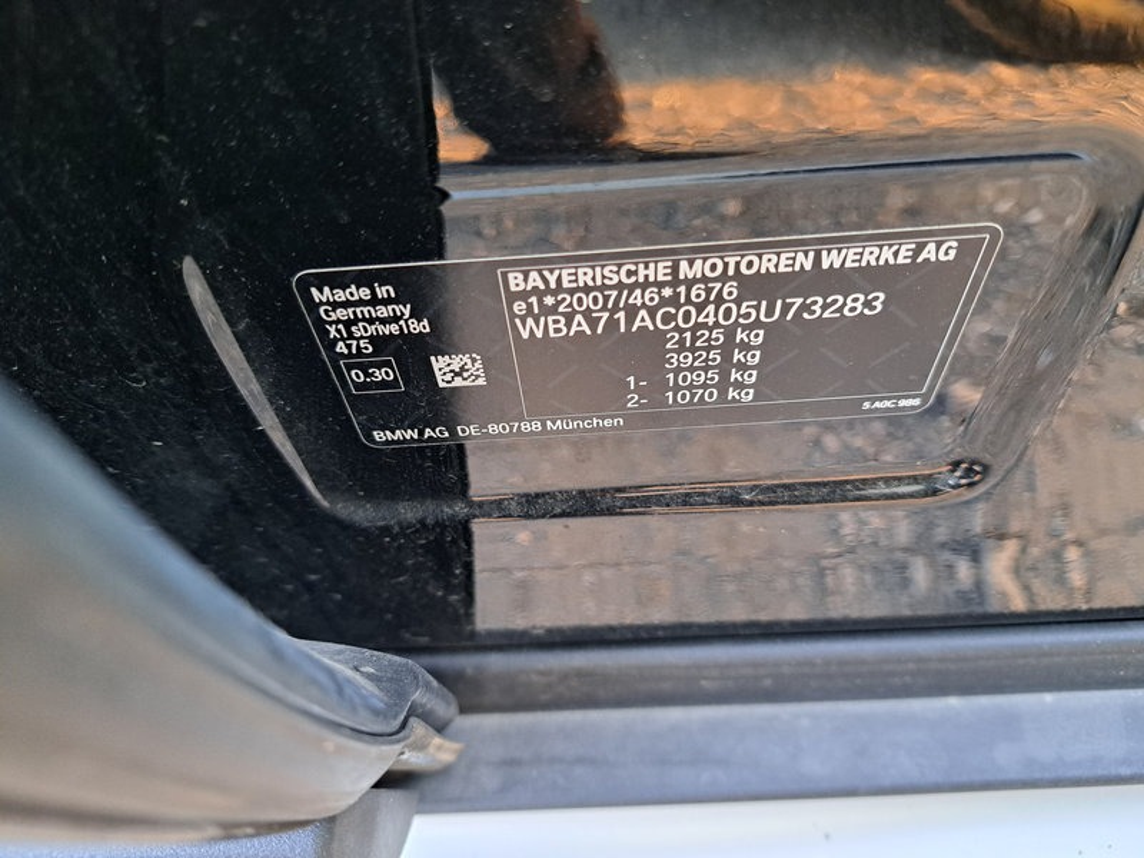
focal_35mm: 24
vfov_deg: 56.8
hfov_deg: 71.6
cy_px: 429
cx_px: 572
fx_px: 793
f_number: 1.8
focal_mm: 5.23
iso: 500
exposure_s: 1/50
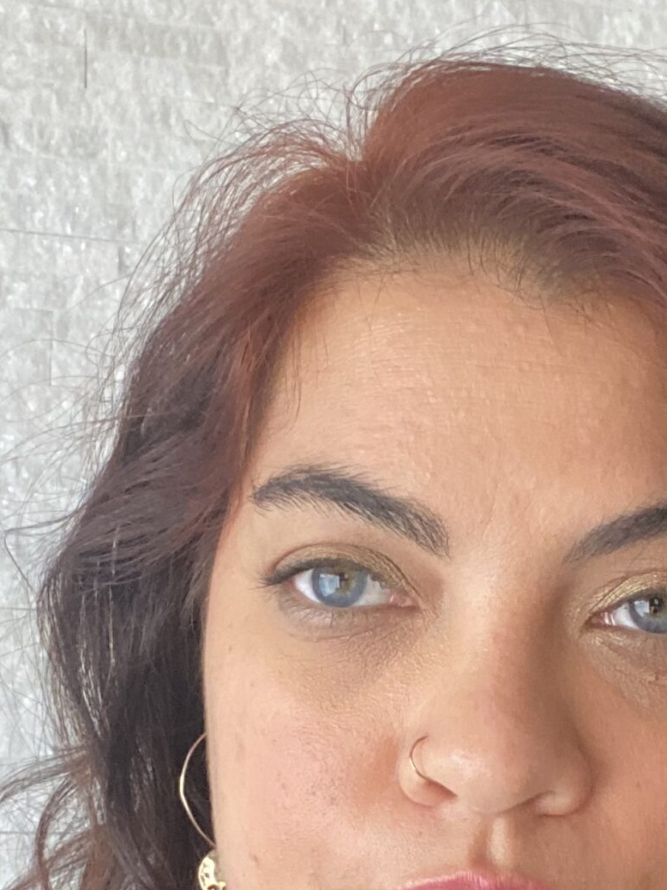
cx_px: 400
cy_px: 723
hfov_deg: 19.9
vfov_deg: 25.8
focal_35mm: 74
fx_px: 1902
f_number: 2.2
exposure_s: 1/60
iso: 250
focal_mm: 2.71
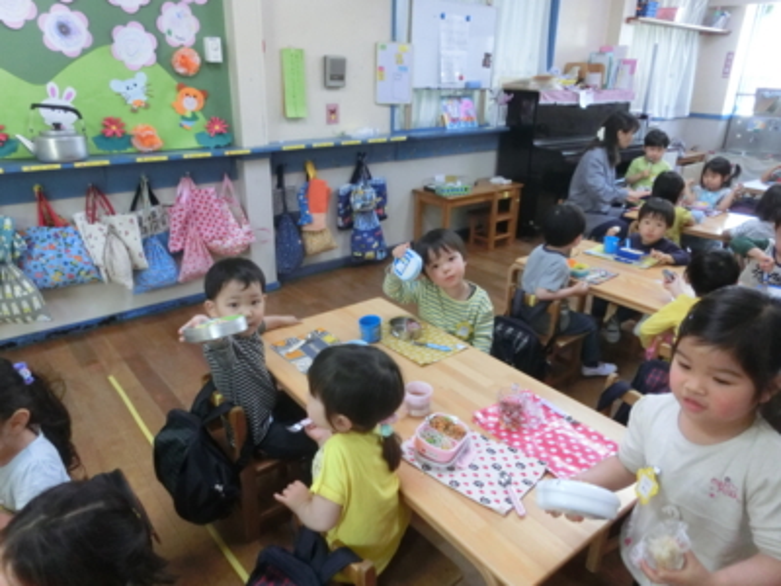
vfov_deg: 56.8
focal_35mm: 24
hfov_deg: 71.6
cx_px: 390
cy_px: 293
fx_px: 541
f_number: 3
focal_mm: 4.24
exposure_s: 1/160
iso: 800
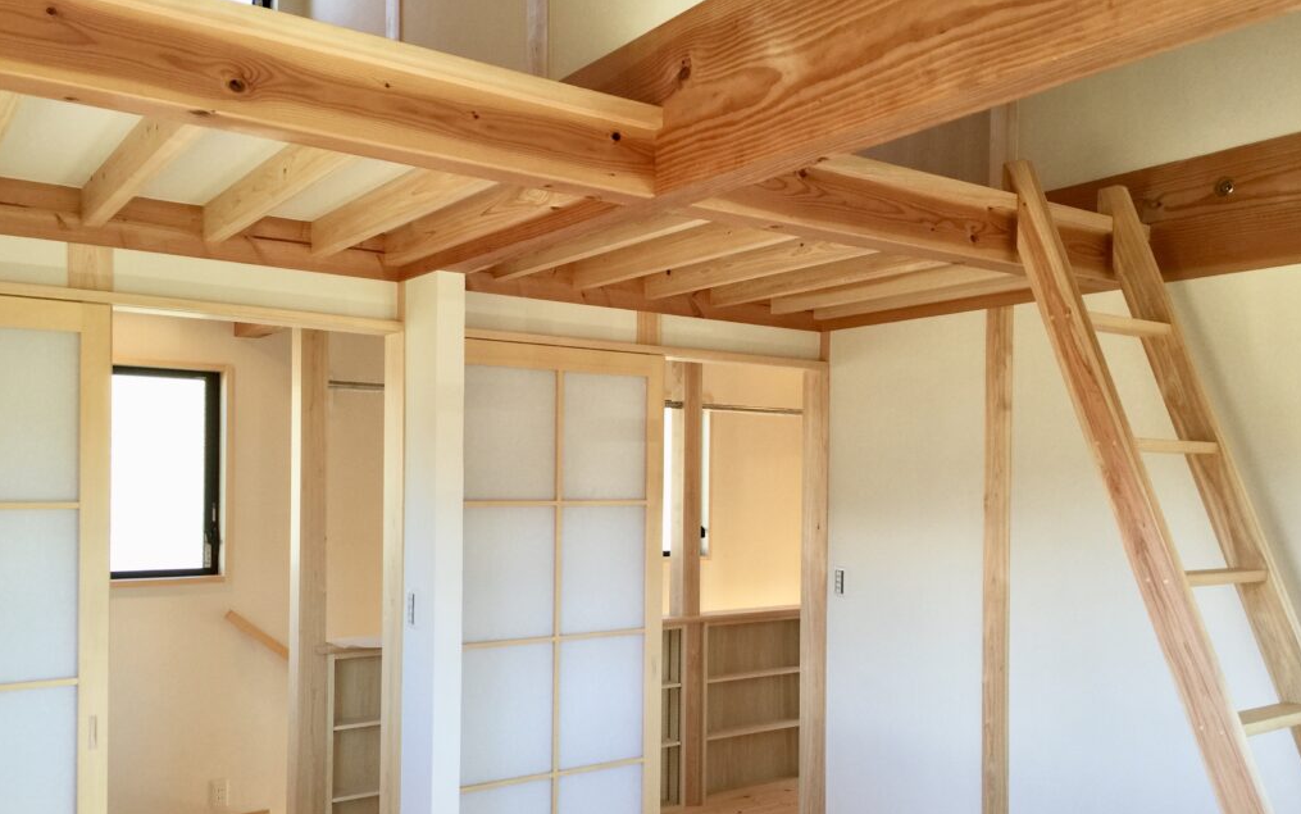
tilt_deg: +0.0
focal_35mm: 31
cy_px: 488
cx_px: 651
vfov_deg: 40.4
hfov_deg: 61.2
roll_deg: -1.5
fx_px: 1099
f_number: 2.2
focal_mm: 4.15
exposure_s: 1/40
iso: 40
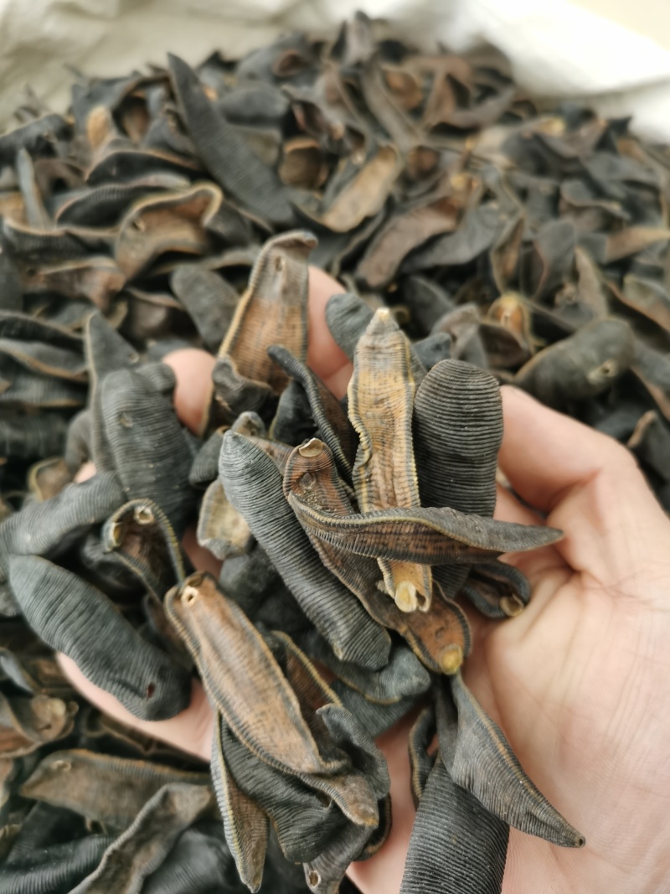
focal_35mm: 27
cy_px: 447
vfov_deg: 65.3
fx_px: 697
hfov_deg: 51.3
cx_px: 335
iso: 320
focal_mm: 5.58
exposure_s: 1/33.3
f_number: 1.8
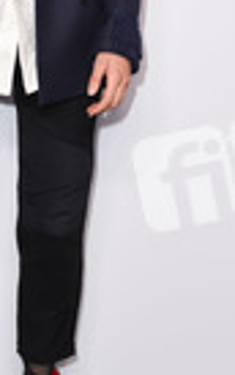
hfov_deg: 8.5
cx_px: 26
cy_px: 30
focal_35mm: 155
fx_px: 1583
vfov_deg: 13.4
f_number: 5.6
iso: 800
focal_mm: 52
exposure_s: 1/250
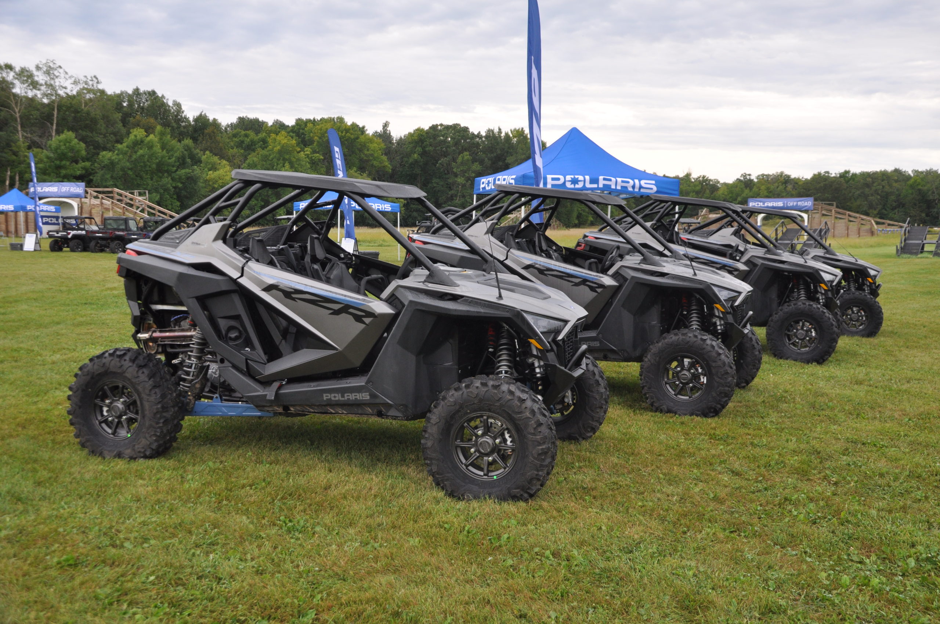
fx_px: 978
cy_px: 312
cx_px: 470
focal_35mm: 38
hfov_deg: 51.3
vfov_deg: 35.4
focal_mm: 25
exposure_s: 1/160
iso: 400
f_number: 6.3
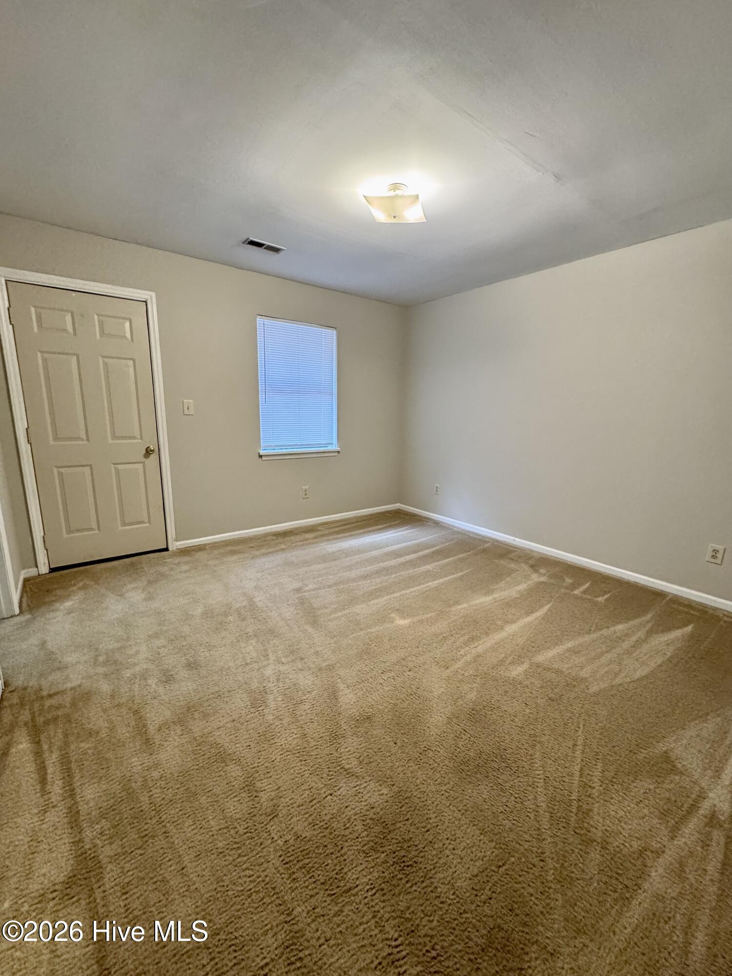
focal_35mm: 14
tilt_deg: -10.9
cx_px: 366
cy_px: 488
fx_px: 395
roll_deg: -1.6
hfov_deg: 85.7
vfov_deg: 102.1
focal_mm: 2.22
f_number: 2.2
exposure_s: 1/60
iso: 400
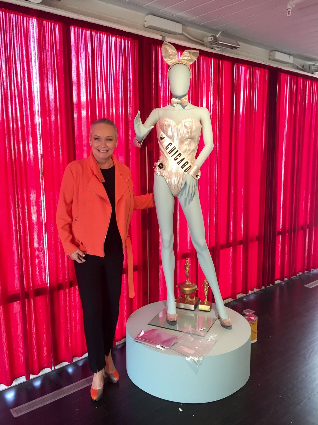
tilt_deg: -8.9
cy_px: 212
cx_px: 159
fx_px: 355
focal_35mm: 29
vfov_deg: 61.7
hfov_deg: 48.2
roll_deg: +0.6
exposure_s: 1/30
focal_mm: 4.15
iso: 80
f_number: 2.2
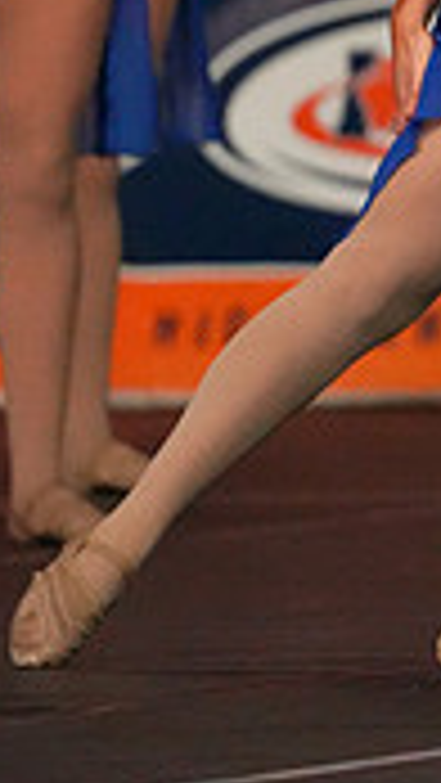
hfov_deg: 1.2
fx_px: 21724
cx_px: 1210
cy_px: -61
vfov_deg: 2.1
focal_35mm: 1046
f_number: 3.5
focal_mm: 300
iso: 16000
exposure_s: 1/1250
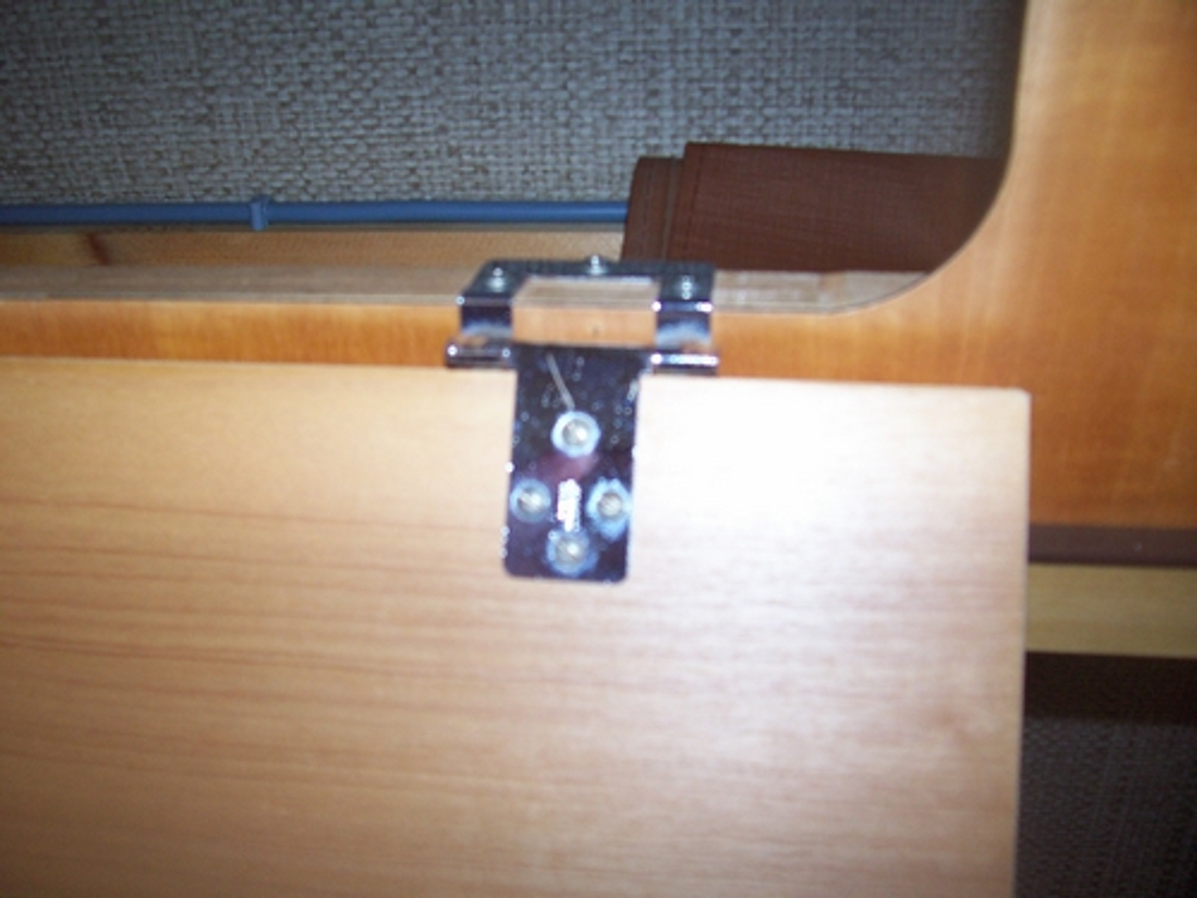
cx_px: 598
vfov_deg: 41.8
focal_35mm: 34
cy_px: 449
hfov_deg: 54.0
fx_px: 1176
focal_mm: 5.6
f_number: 2.7
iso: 140
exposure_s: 1/112
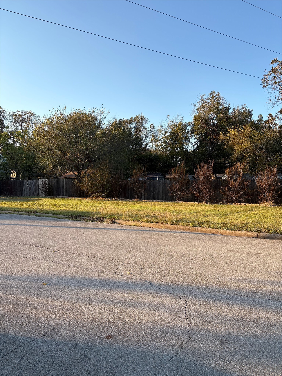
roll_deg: +0.4
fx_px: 282
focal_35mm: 26
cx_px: 141
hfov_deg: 53.1
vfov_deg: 67.3
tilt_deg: -1.2
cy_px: 188
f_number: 1.6
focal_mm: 5.96
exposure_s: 1/973
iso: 50
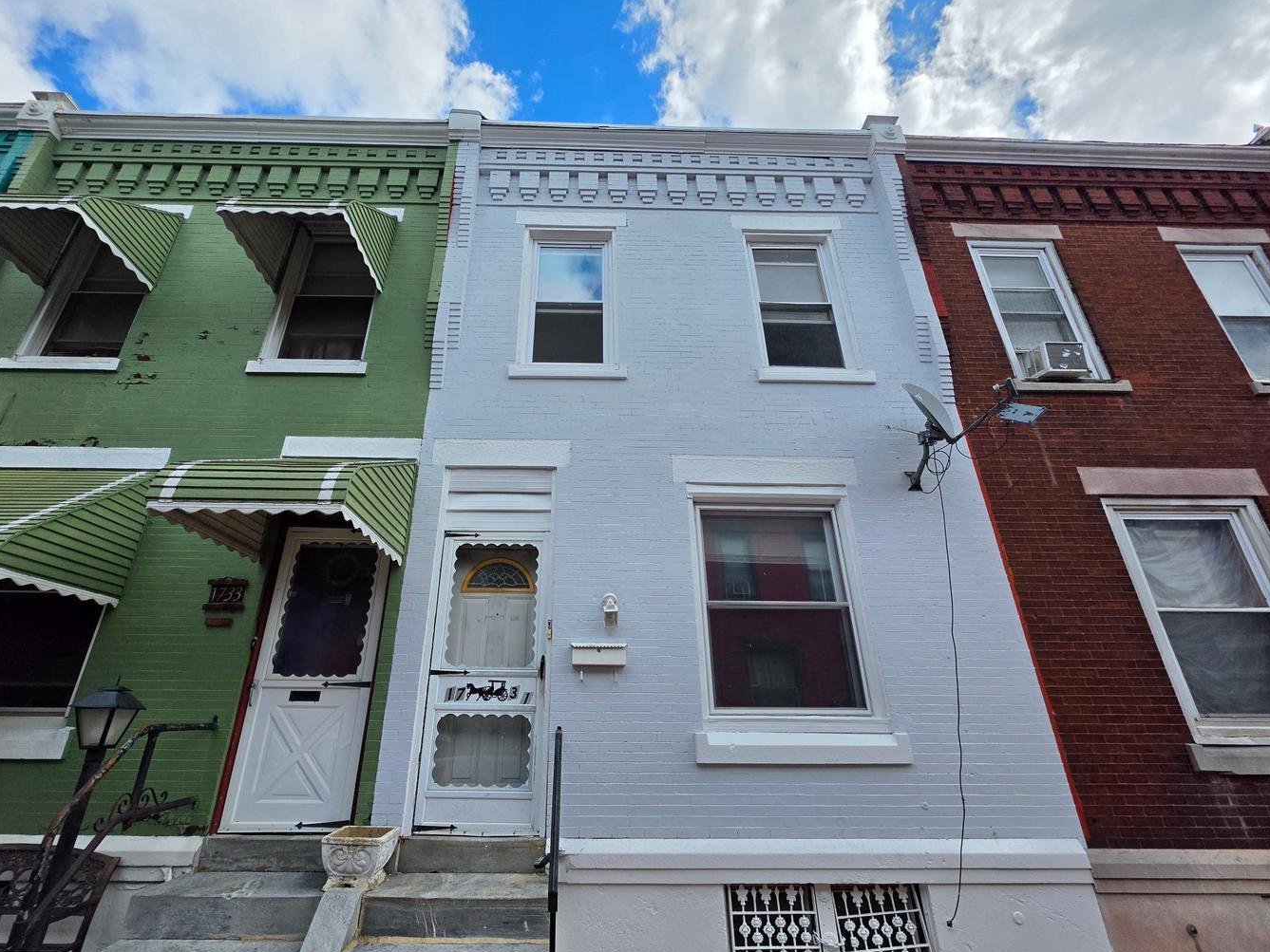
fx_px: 514
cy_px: 495
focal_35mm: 14
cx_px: 589
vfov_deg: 85.6
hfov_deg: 101.9
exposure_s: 1/3100
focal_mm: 2.2
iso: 32
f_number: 1.9
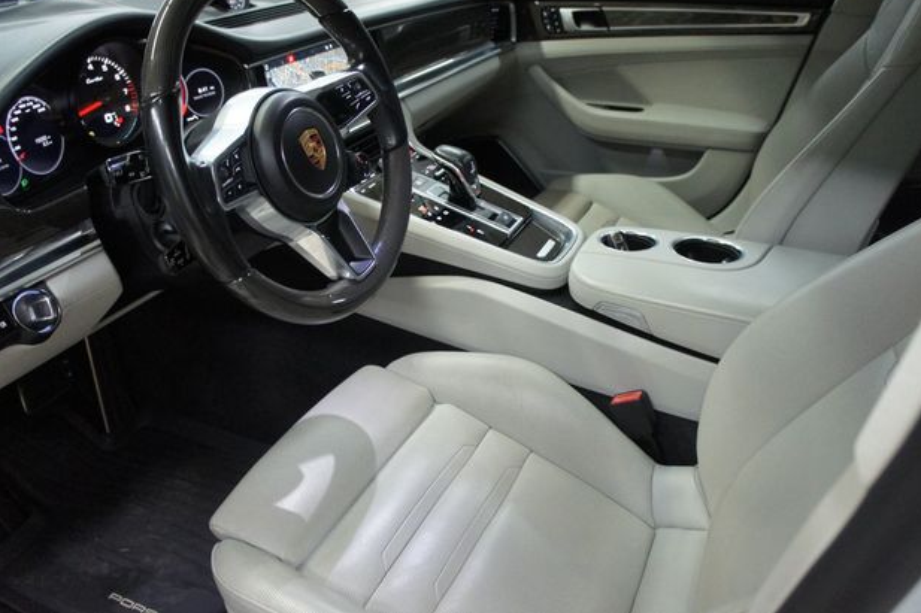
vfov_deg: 46.4
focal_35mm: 28
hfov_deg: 65.5
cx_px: 451
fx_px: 716
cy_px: 297
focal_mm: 18
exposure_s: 1/60
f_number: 3.5
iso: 1600
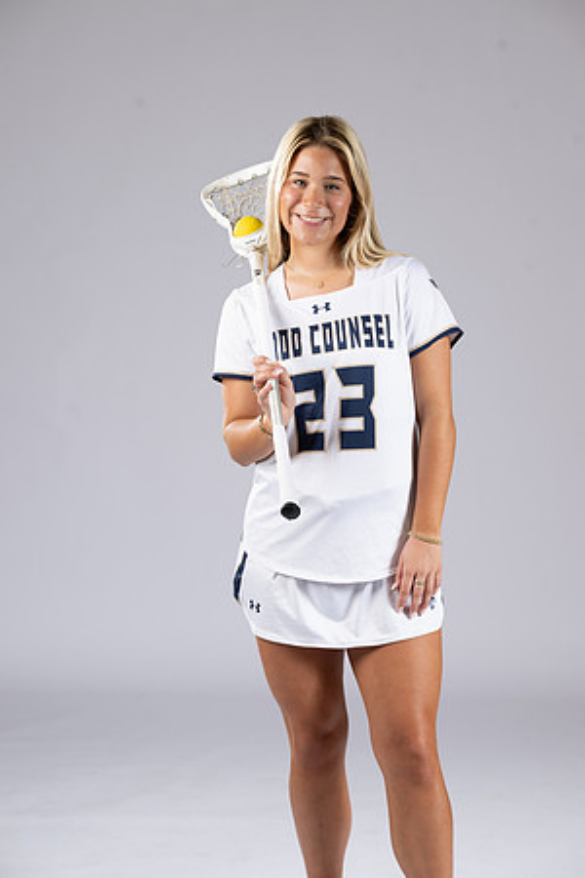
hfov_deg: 12.5
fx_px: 2681
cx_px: 292
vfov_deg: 18.6
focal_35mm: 110
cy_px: 439
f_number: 6.3
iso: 250
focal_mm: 110
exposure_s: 1/200
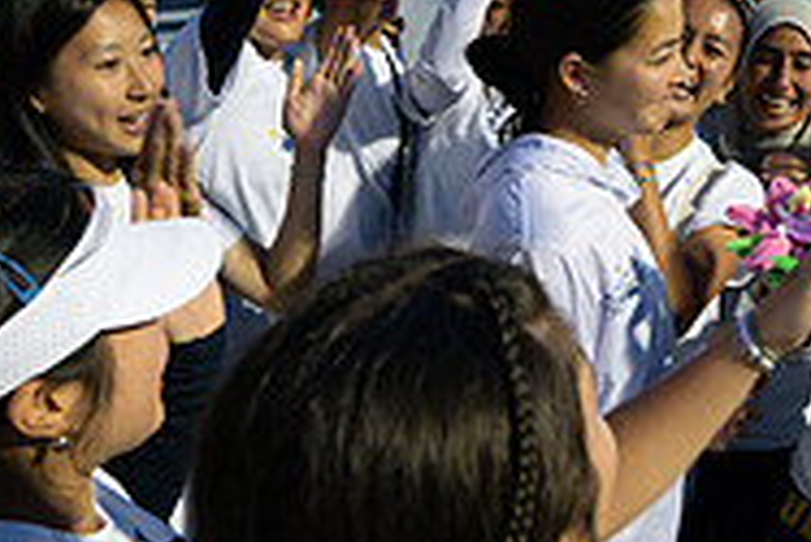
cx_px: 521
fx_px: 1240
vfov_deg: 24.6
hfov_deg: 36.0
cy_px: 185
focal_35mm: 55
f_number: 5
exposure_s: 1/200
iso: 6400
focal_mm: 17.5
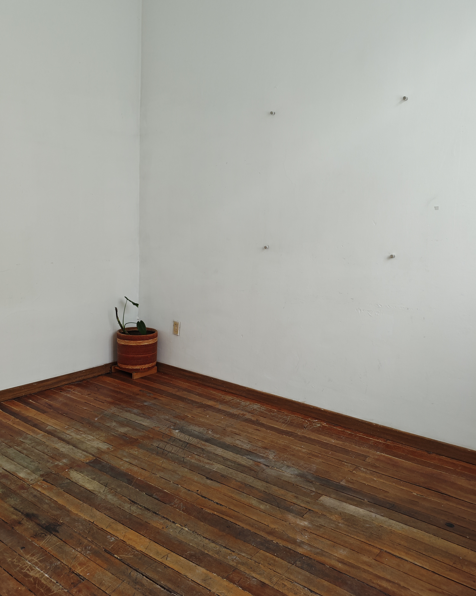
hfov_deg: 51.5
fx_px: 493
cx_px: 236
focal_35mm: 28
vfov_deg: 62.2
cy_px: 286
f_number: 1.59
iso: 125
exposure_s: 1/120
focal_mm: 4.94
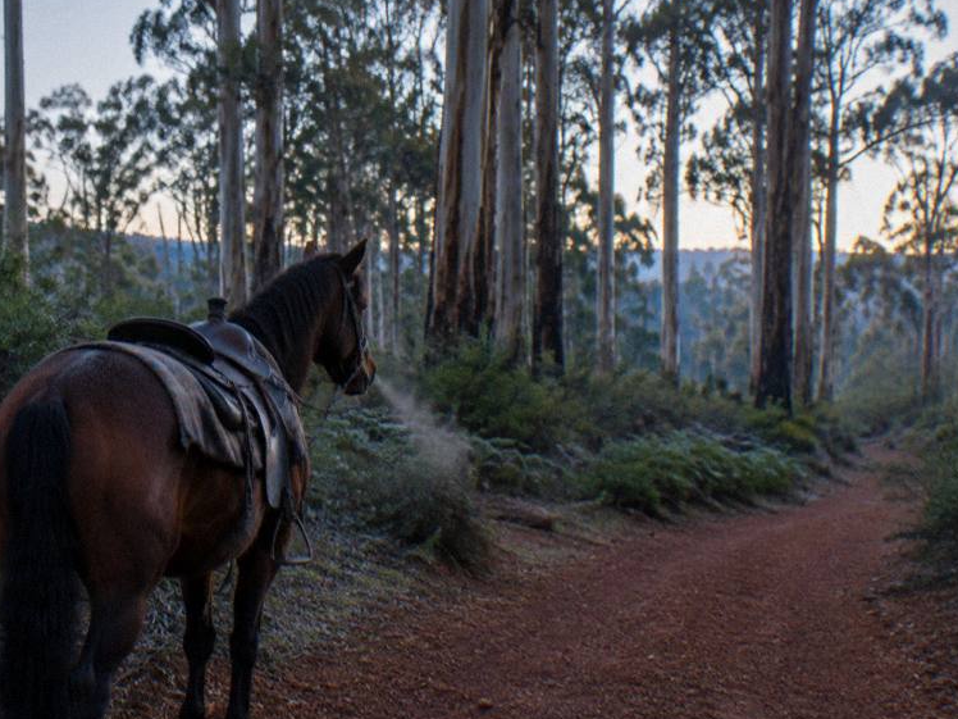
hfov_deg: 42.0
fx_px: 1245
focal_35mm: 45
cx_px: 444
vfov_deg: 32.1
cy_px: 413
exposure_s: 1/30
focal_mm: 35
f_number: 8
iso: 6400
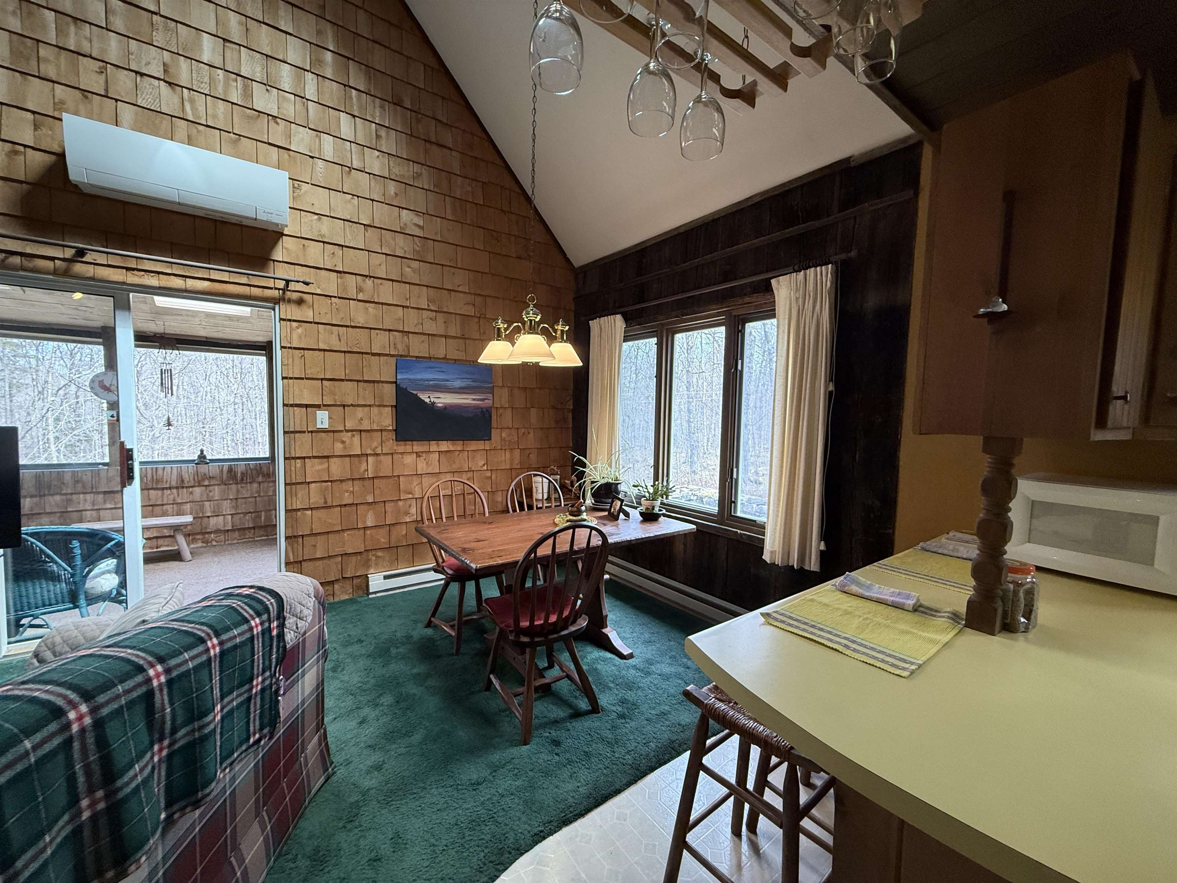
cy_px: 442
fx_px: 476
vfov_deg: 85.7
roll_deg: -1.2
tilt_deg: -2.2
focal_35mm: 14
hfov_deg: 102.1
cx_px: 588
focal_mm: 2.22
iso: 250
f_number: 2.2
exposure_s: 1/120
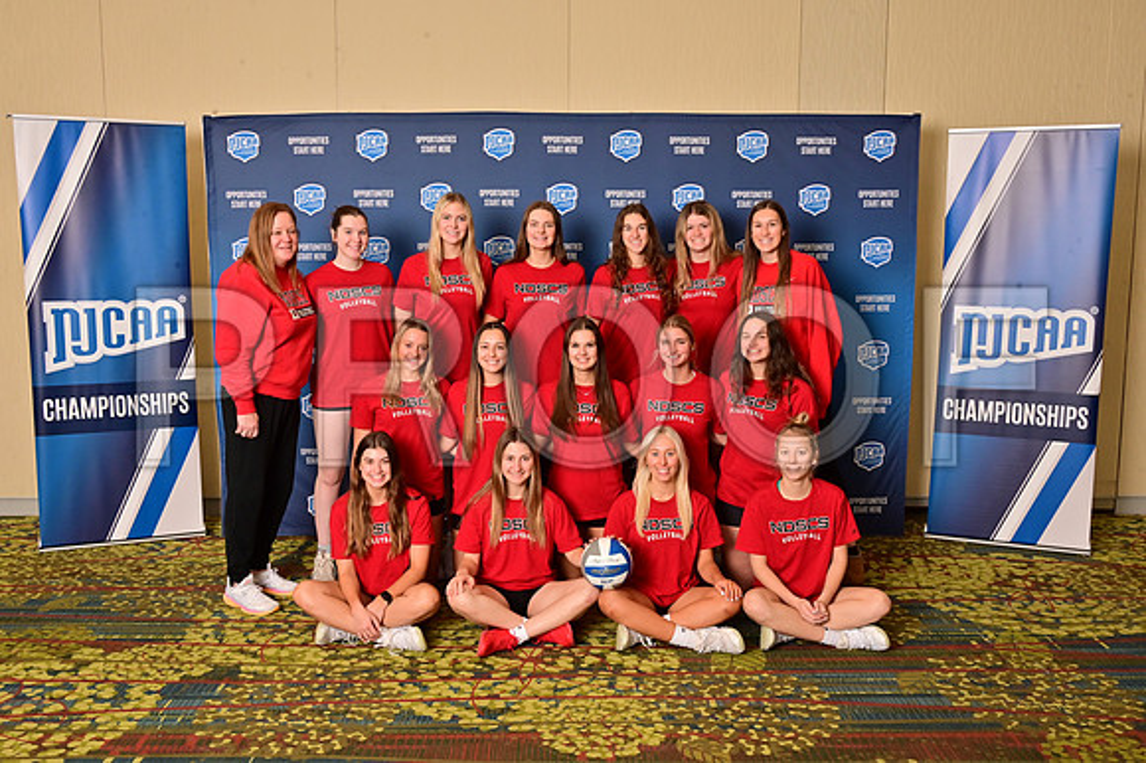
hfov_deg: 55.8
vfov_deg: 38.8
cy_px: 382
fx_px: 1082
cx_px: 573
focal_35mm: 34
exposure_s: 1/125
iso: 800
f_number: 14
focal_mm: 34
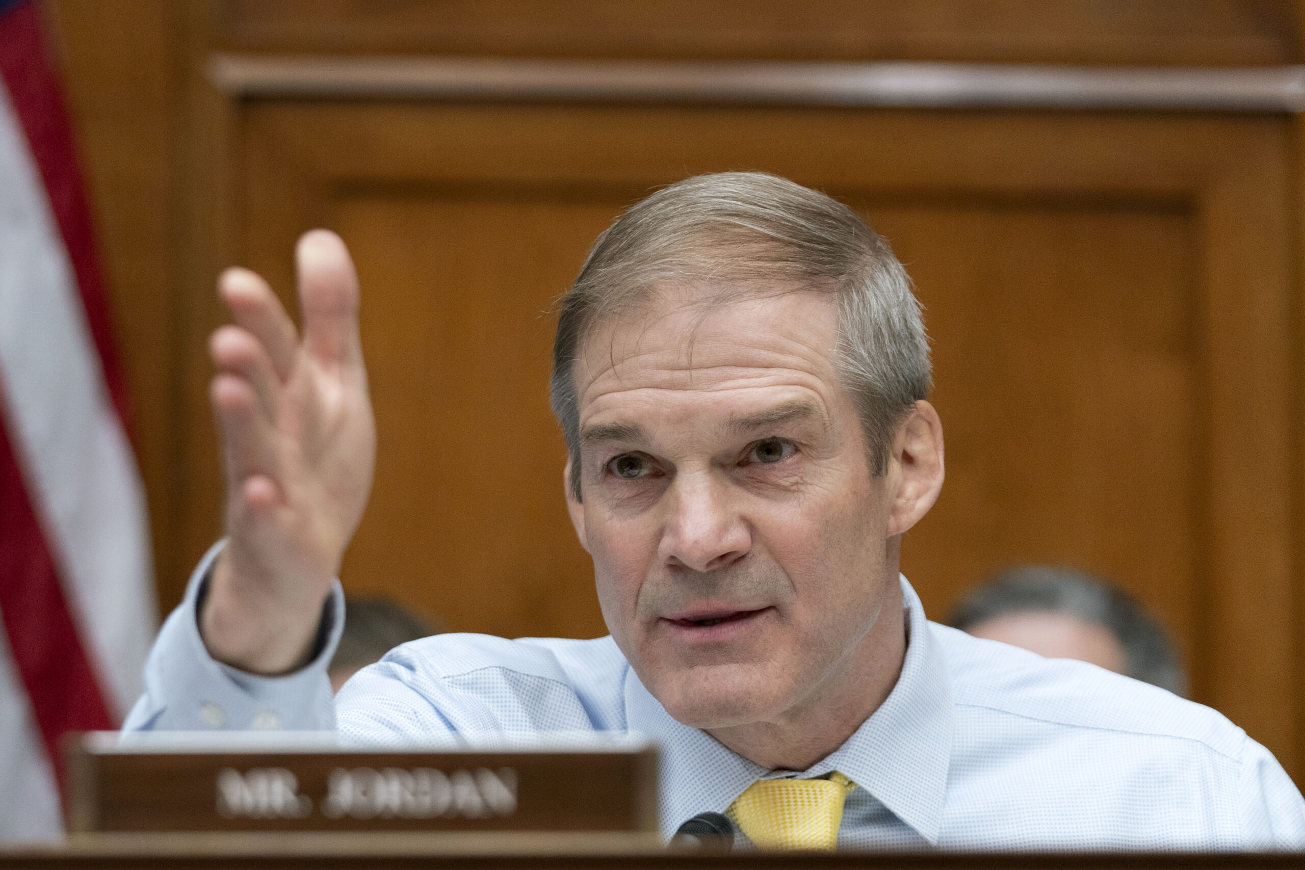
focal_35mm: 129
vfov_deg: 10.6
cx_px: 652
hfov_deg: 15.9
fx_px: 4676
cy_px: 435
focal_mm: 129
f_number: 3.2
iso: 2000
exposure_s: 1/800
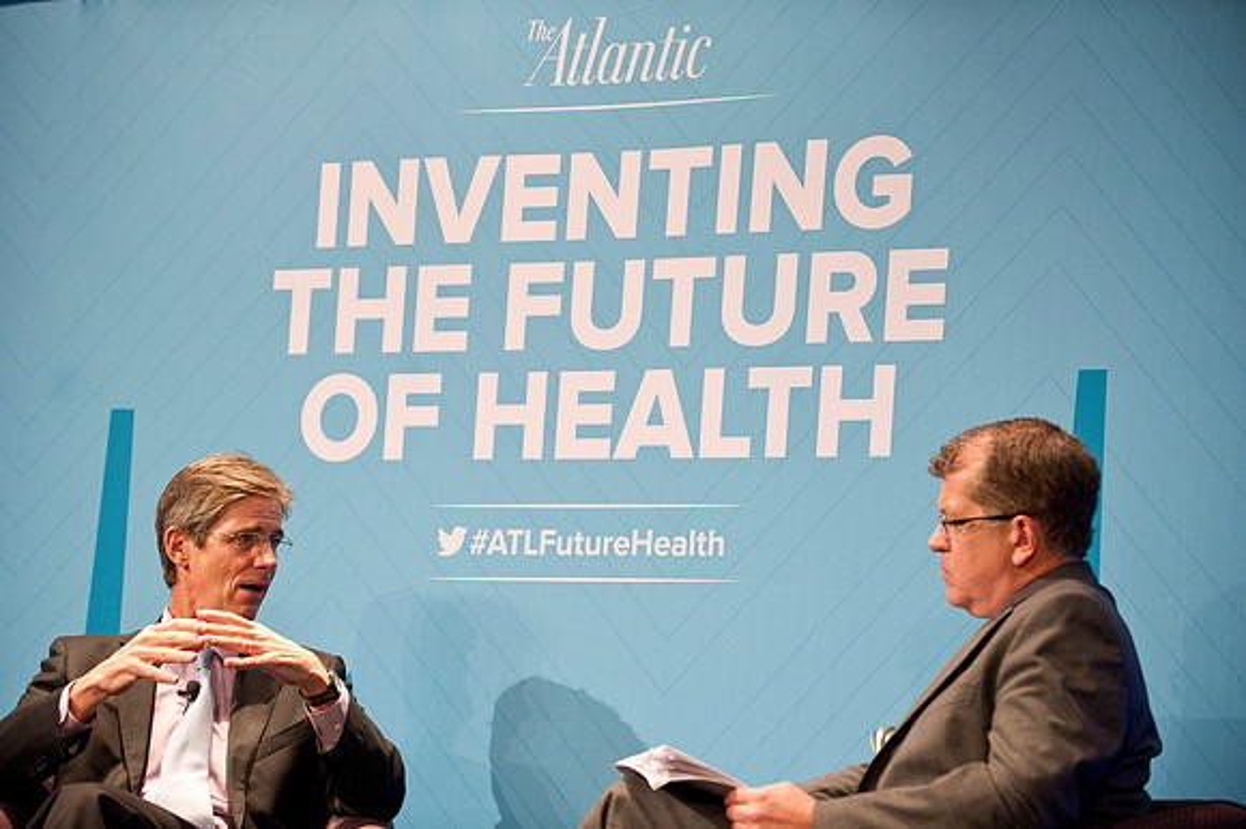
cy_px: 414
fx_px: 4324
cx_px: 623
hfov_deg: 16.4
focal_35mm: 125
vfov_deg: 11.0
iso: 2500
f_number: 3.2
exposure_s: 1/200
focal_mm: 125
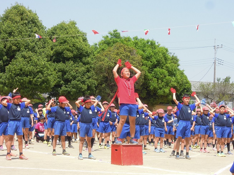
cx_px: 117
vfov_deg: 14.8
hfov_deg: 19.6
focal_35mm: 100
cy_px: 88
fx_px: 676
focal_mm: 17.9
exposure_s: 1/400
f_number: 5.5
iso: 160
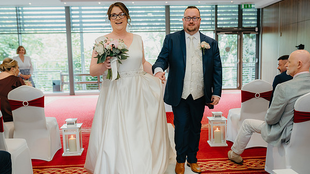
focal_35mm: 37
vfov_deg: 31.9
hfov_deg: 54.0
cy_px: 99
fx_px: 304
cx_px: 156
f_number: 2.5
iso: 1000
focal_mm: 35
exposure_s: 1/160
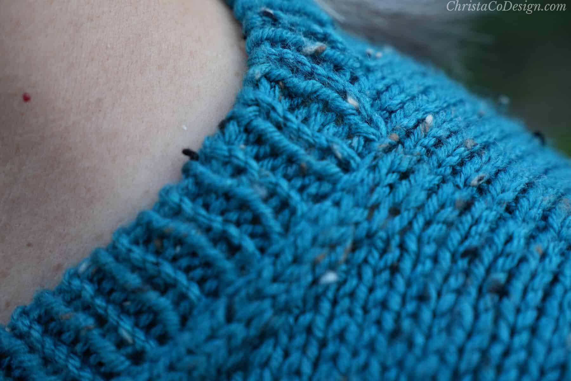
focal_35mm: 64
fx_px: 1015
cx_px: 286
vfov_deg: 21.2
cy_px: 190
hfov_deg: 31.4
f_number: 4
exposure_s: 1/2
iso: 250
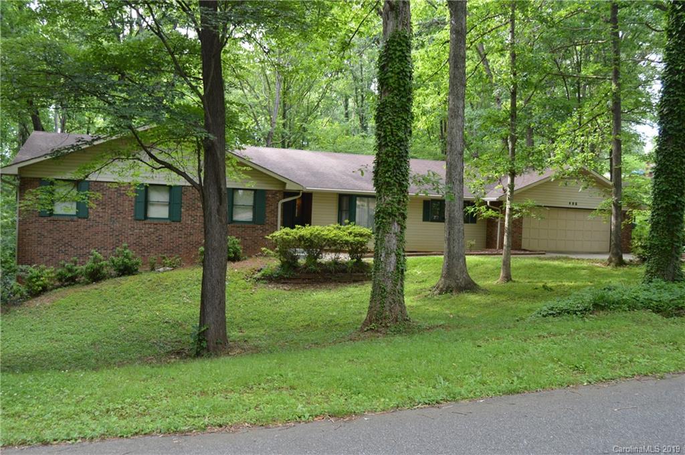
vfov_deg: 43.5
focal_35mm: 30
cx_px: 342
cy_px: 228
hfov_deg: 62.0
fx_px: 570
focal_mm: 20
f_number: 5
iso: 400
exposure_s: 1/100
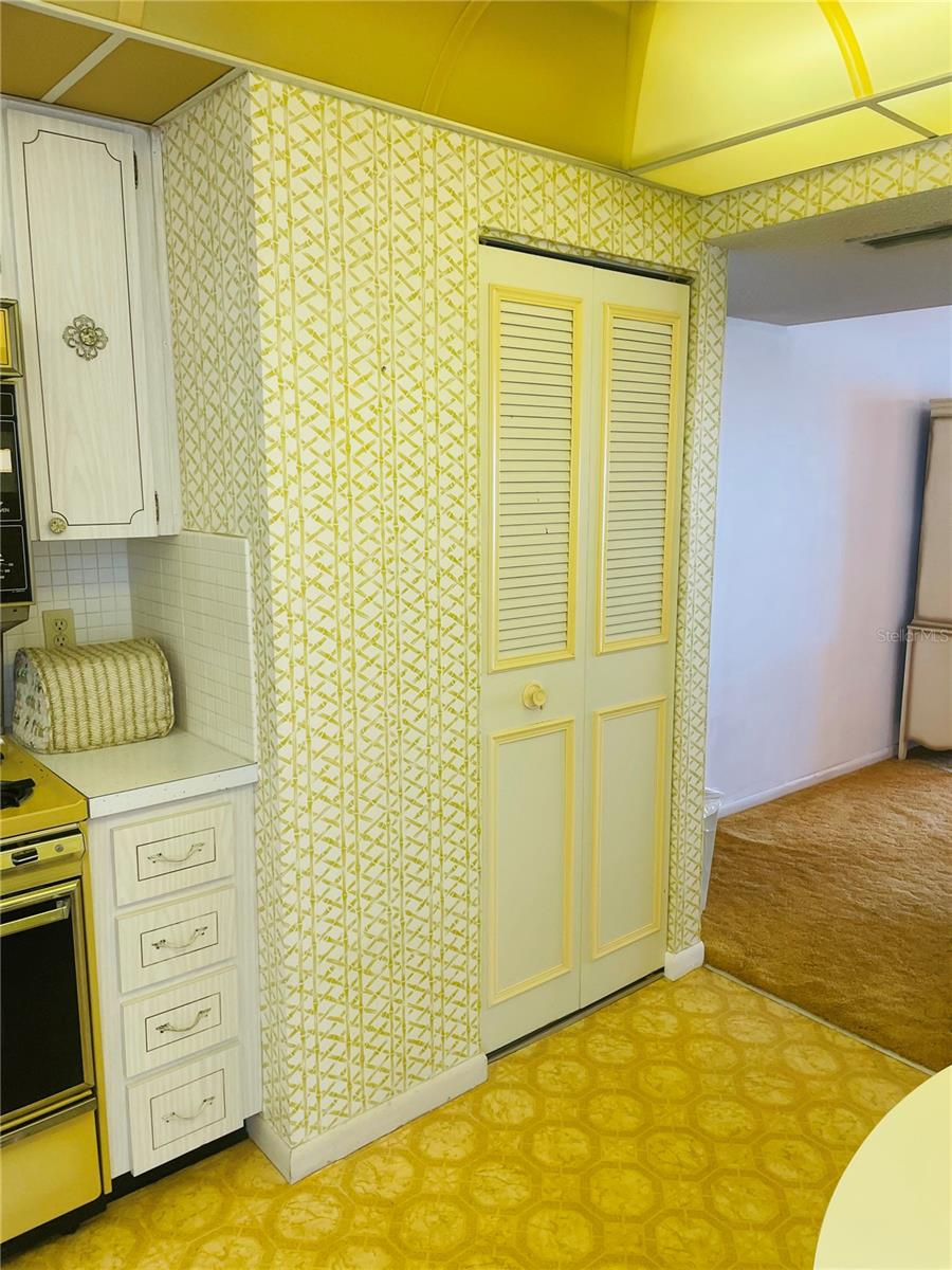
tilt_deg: -11.0
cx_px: 476
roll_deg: +1.2
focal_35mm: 26
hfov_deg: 53.1
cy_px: 635
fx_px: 953
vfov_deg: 67.3
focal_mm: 4.2
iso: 125
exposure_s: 1/120
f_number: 1.6
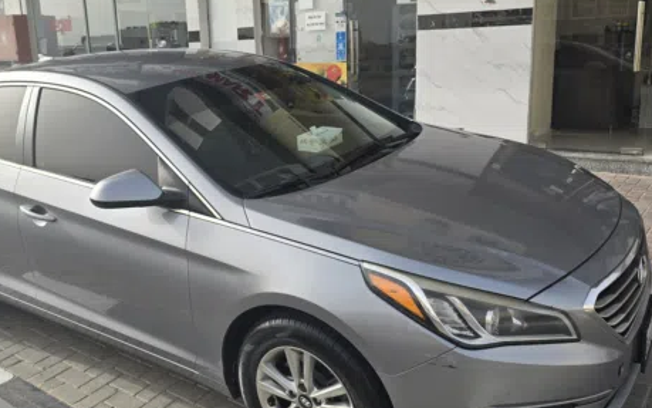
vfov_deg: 37.3
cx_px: 300
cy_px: 190
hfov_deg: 56.6
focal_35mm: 34
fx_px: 604
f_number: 1.7
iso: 12
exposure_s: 1/328
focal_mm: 6.3
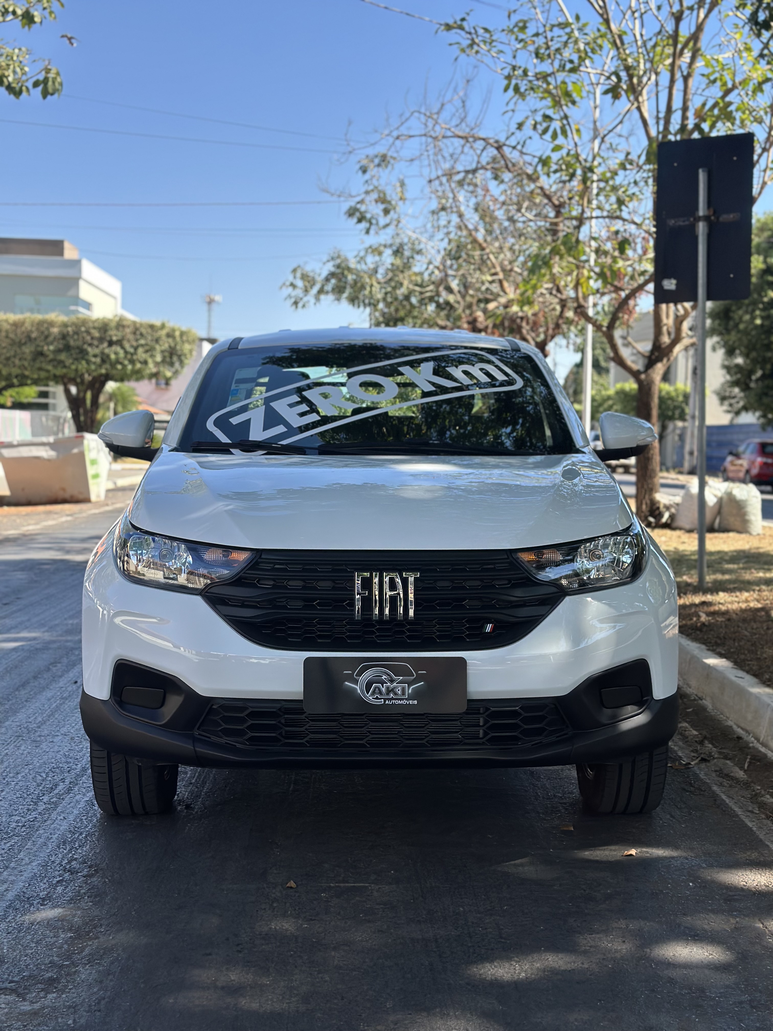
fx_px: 1429
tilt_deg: -2.7
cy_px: 516
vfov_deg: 39.7
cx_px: 386
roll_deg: -1.5
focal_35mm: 48
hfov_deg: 30.3
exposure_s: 1/2358
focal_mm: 6.86
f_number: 1.78
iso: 100
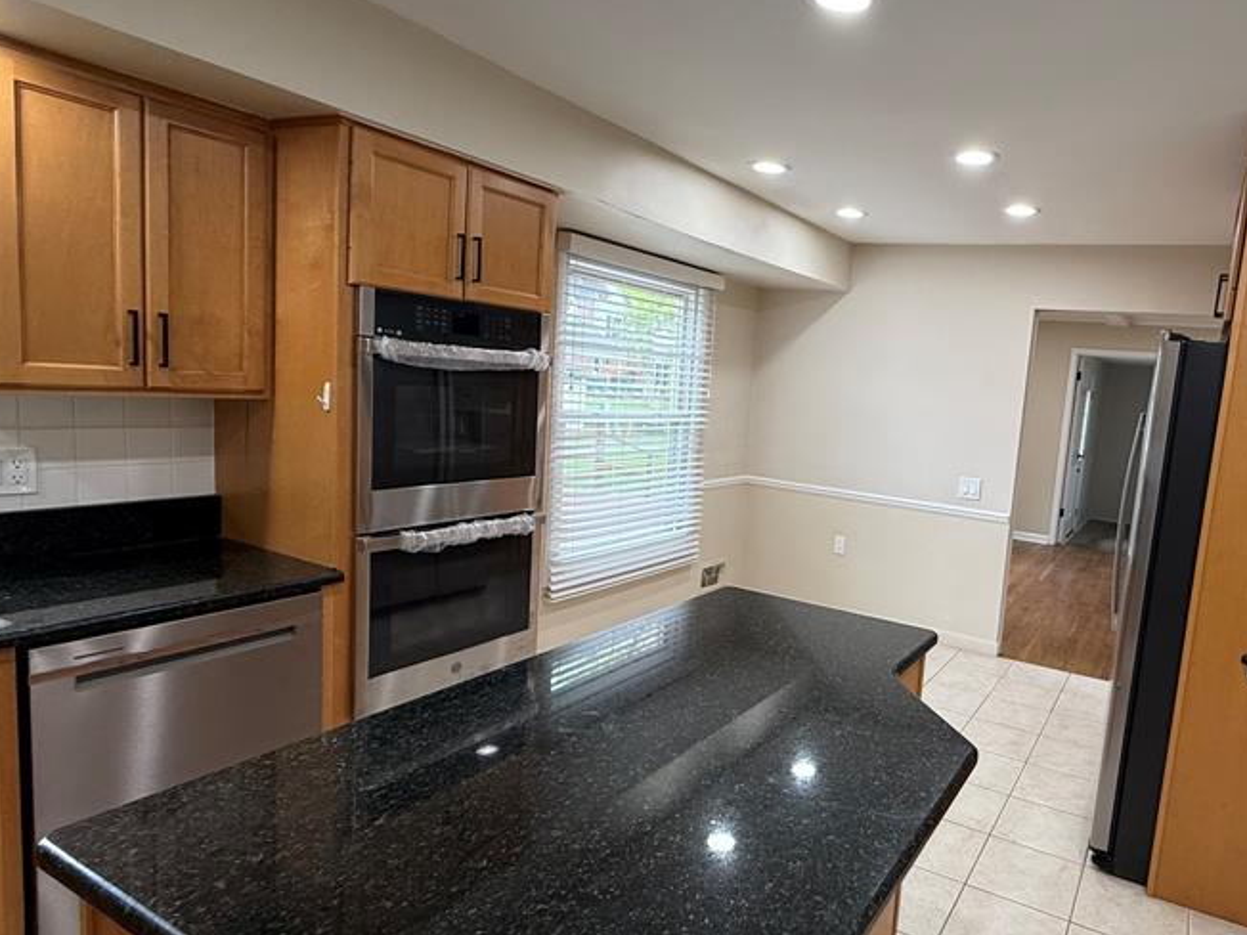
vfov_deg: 61.1
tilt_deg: -5.3
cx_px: 826
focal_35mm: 22
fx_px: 793
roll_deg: -4.2
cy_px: 478
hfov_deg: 74.2
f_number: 2.2
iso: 125
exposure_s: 1/120
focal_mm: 2.22
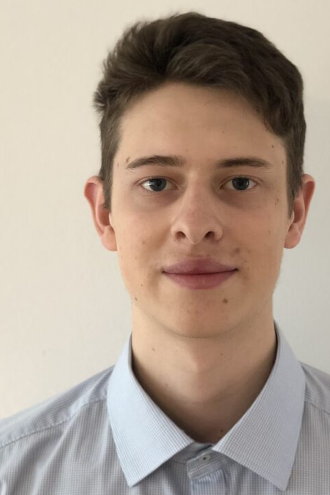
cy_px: 206
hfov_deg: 17.7
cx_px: 203
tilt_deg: +0.3
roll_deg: -0.5
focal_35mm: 77
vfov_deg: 26.3
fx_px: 1059
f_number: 2.4
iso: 160
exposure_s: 1/20
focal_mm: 6
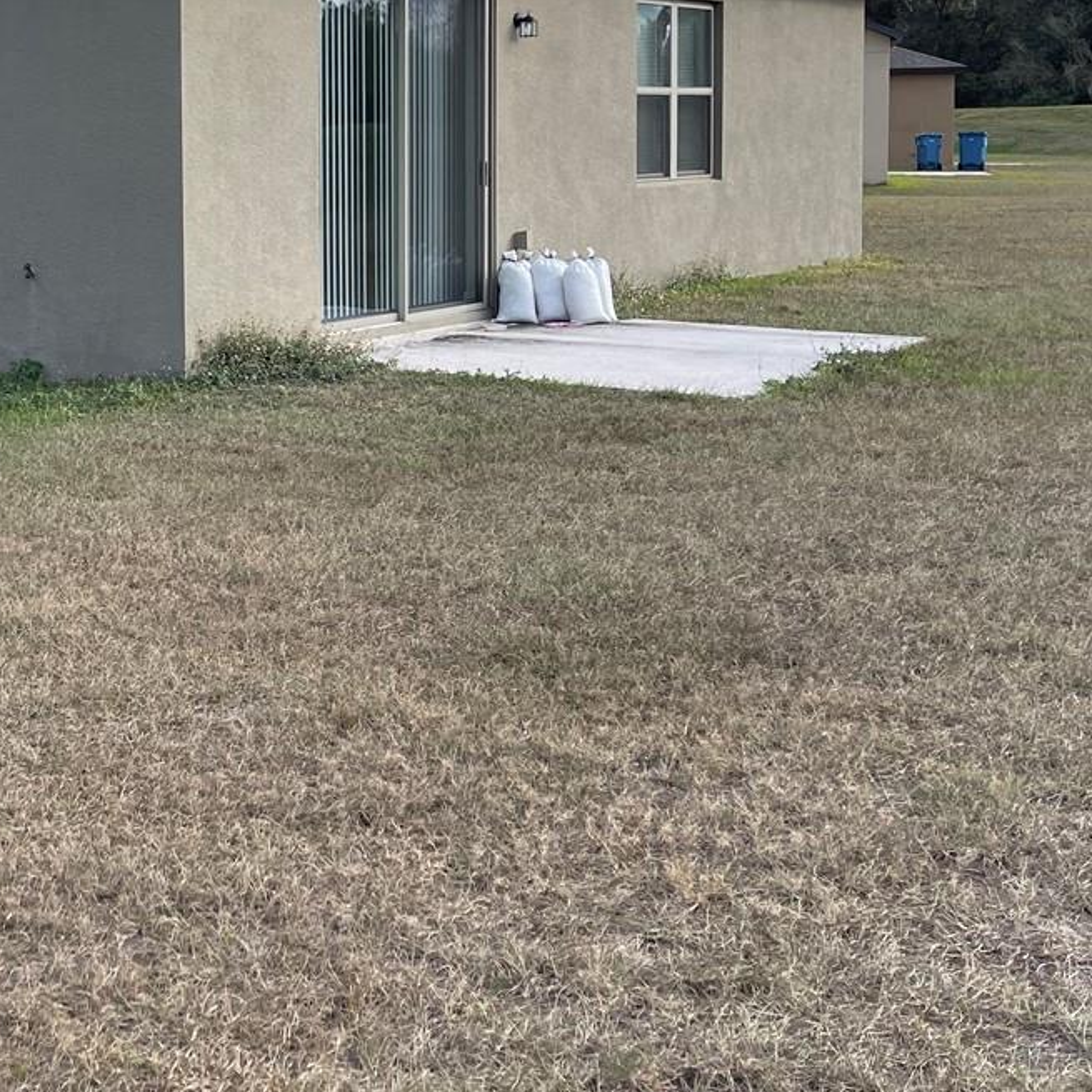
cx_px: 107
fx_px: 1927
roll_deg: +1.5
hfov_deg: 30.2
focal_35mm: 54
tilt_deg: -5.0
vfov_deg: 31.1
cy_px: 278
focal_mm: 5.1
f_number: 1.6
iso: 32
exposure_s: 1/2165
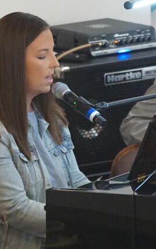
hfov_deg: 1.5
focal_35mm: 851
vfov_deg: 2.5
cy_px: 60
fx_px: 5795
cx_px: -51
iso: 3200
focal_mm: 200
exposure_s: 1/125
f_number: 2.8
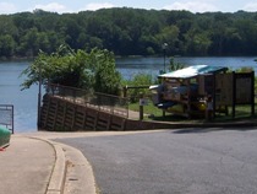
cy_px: 53
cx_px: 35
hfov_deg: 28.8
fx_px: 483
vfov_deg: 22.5
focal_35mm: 65
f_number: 4
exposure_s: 1/1000
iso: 80
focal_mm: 5.5
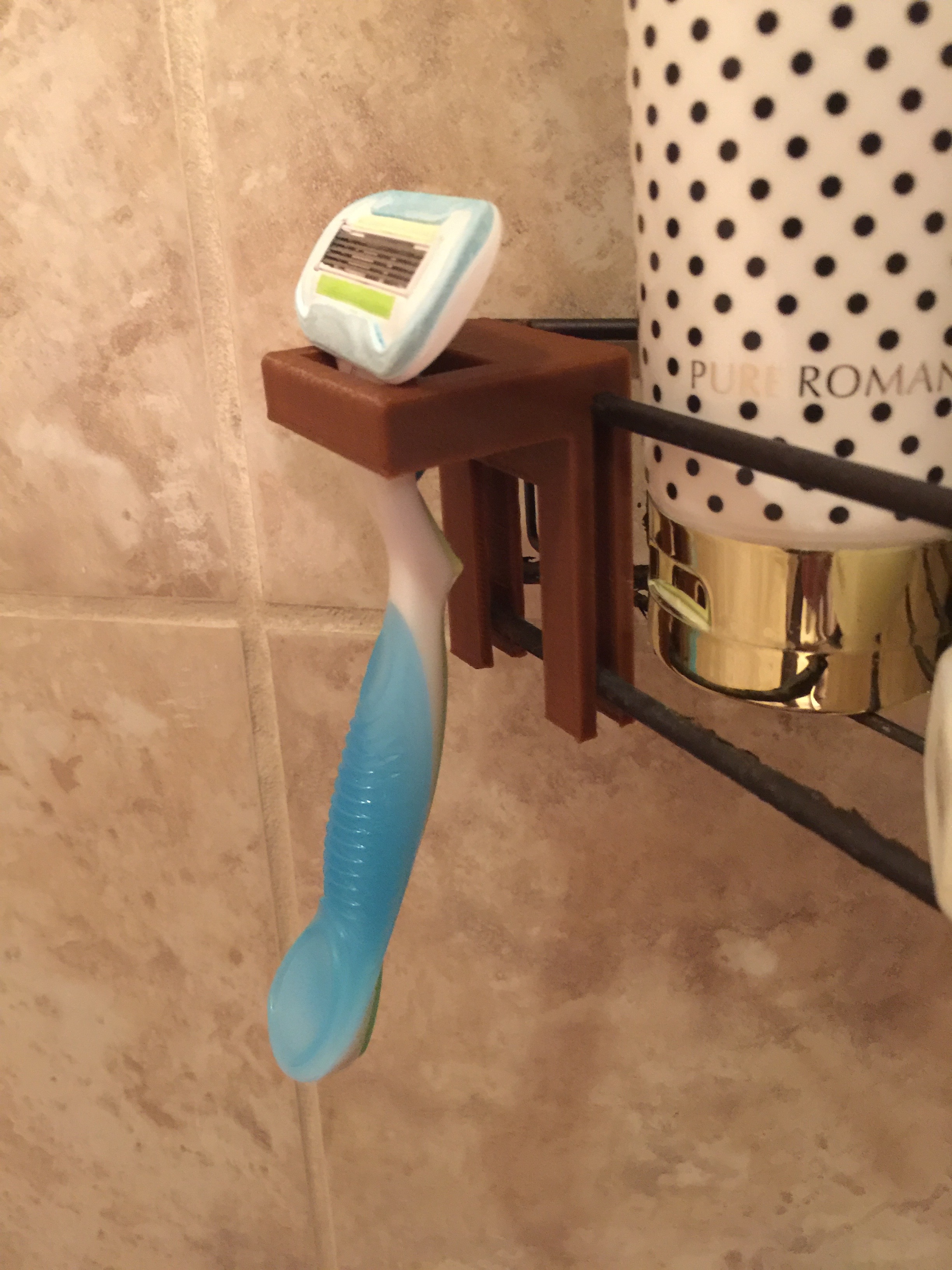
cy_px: 635
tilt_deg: -24.5
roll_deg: +2.0
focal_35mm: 29
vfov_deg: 61.7
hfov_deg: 48.2
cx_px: 476
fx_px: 1063
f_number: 2.2
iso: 160
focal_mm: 4.15
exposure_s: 1/4
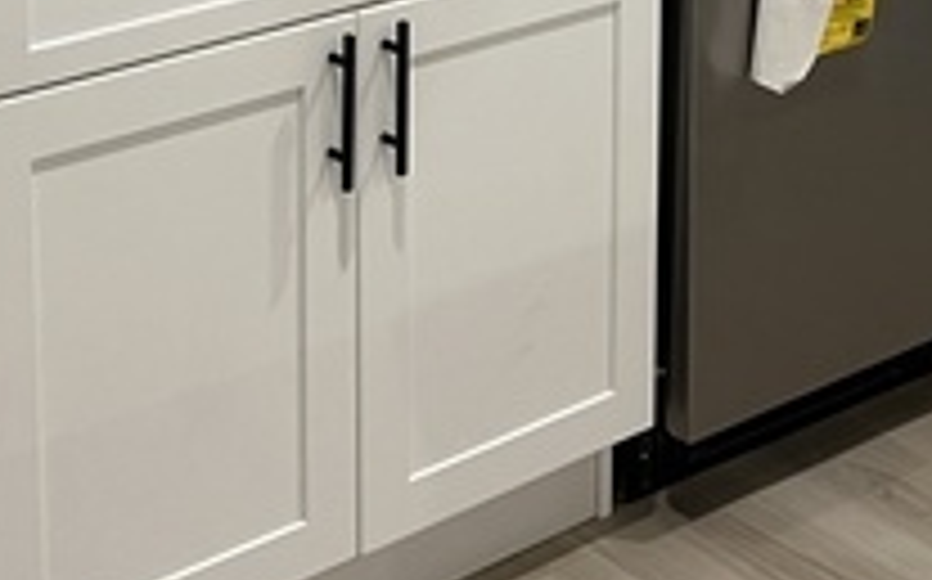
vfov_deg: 13.7
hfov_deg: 23.3
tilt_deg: -10.8
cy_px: -324
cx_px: 574
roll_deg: -1.0
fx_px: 2259
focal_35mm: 89
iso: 100
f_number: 1.5
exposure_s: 1/60
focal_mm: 5.7
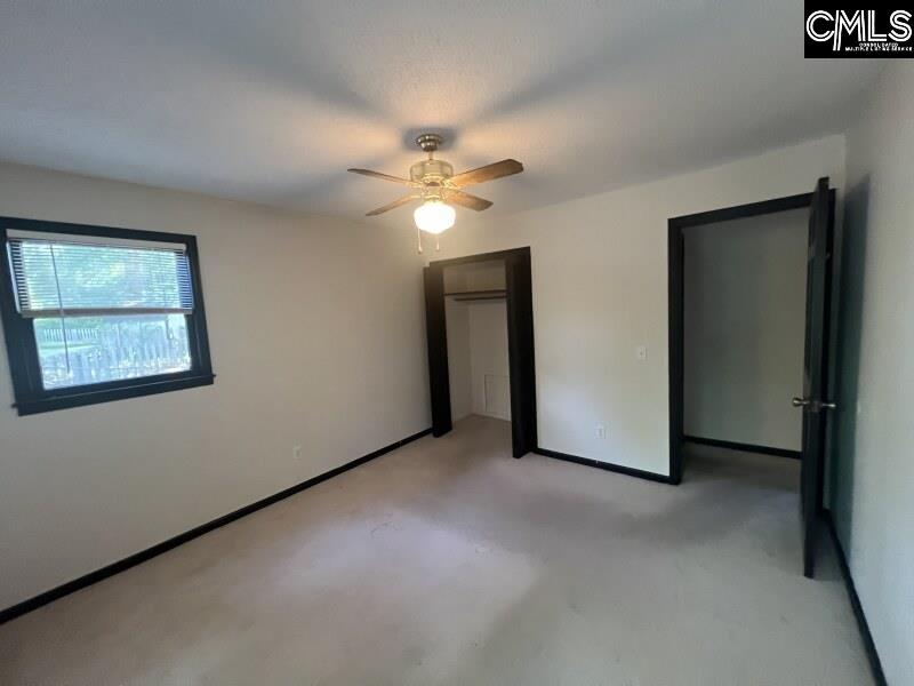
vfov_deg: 89.9
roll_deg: +4.2
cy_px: 343
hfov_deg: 106.2
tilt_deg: -3.1
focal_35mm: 13
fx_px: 343
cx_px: 457
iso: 800
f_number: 1.8
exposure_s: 1/60
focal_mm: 1.57
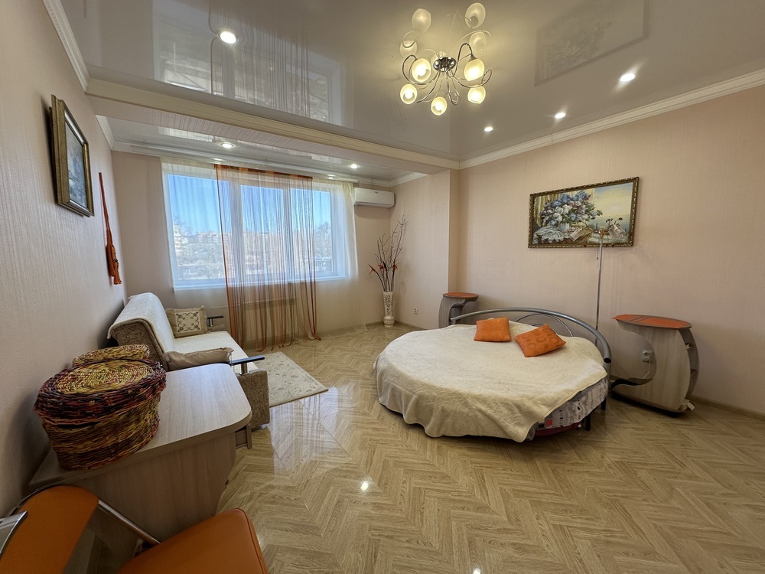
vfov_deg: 85.7
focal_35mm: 14
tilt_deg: -6.5
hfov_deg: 102.1
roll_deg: +1.1
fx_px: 309
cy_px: 287
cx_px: 382
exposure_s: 1/100
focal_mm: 2.22
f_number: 2.2
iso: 64
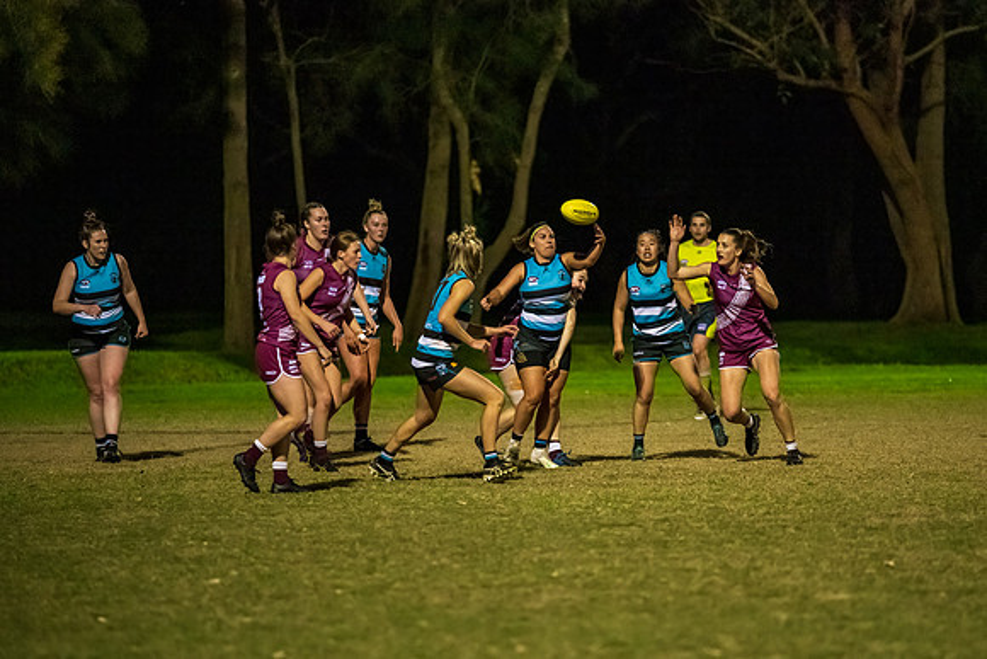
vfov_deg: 5.9
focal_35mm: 233
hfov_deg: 8.8
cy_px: 350
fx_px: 6391
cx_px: 570
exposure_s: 1/800
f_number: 2.8
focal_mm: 200
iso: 6400
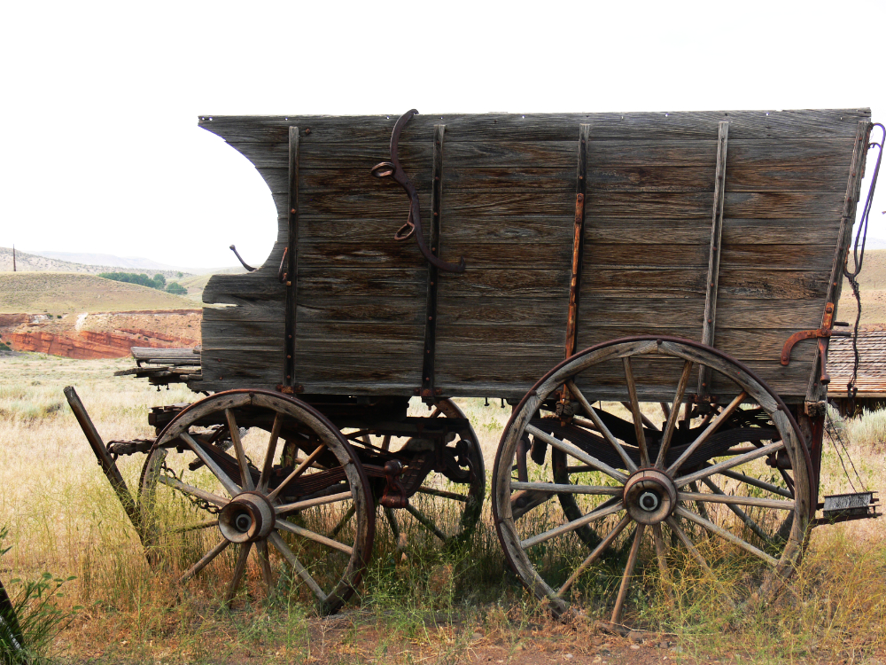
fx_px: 1766
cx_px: 443
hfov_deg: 28.2
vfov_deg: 21.3
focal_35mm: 69
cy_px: 332
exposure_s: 1/100
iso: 80
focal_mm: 14.6
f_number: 5.6
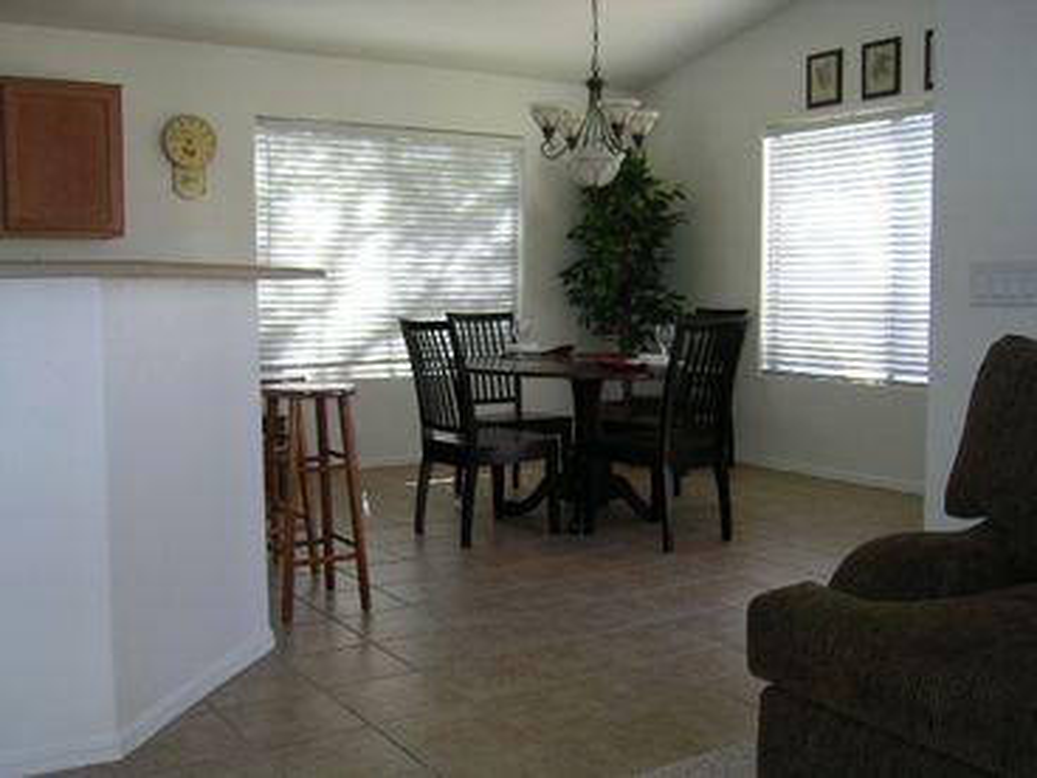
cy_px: 389
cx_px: 518
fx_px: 1078
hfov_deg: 51.4
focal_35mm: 36
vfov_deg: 39.7
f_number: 2.8
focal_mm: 5.6
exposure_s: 1/51.4
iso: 57
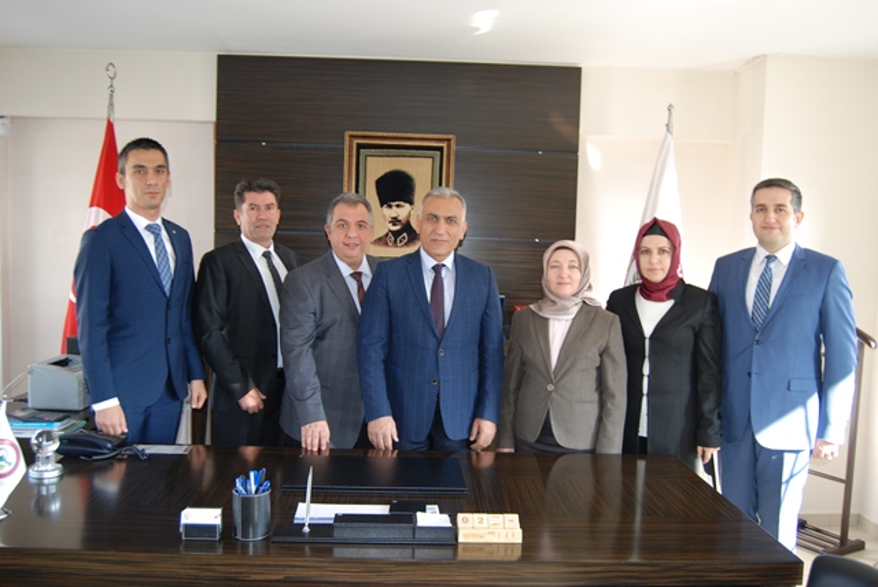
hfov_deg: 57.2
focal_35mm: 33
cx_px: 439
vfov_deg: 40.0
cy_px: 294
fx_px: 806
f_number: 4
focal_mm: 22
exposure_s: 1/60
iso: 400
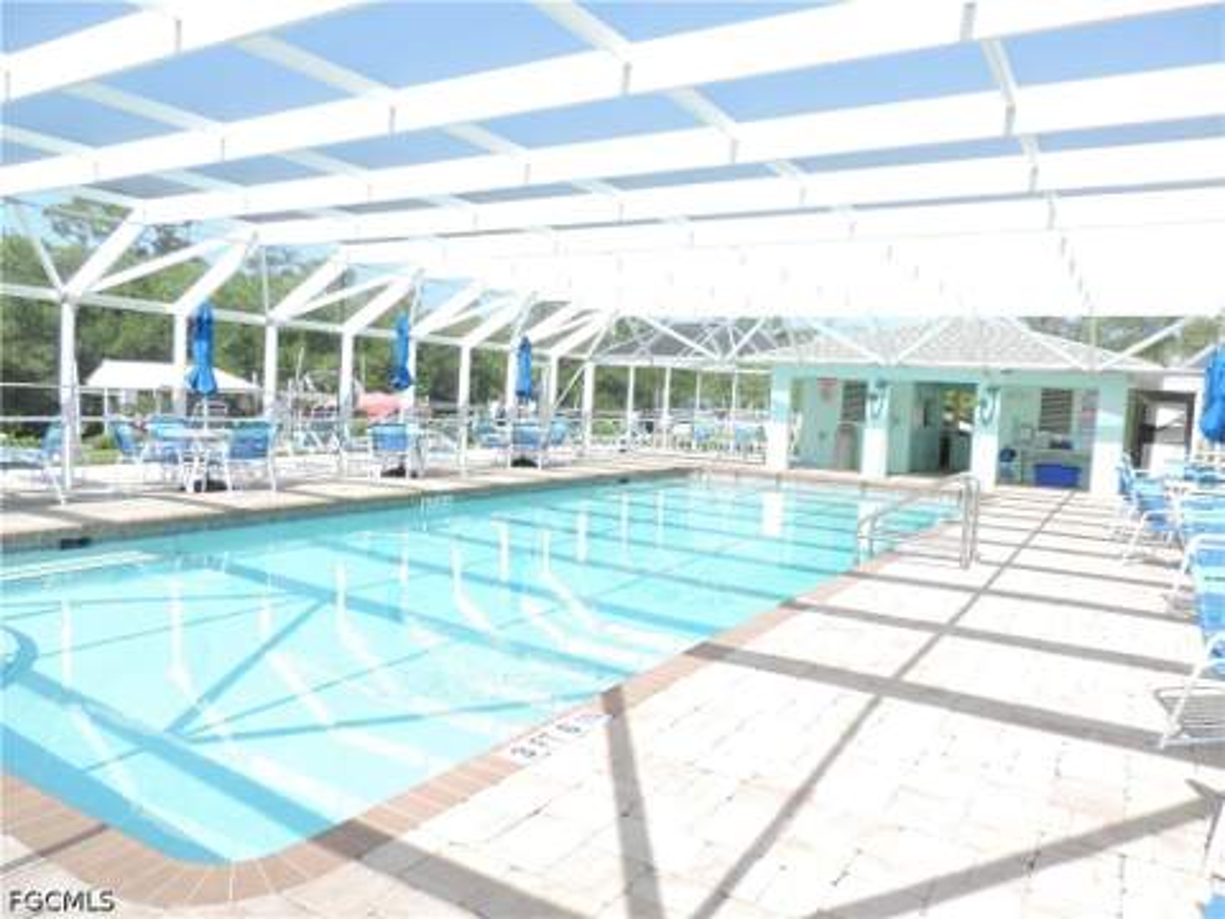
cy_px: 460
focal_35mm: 24
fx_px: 849
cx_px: 612
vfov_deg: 56.8
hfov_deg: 71.6
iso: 80
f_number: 3
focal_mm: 4.3
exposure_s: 1/320
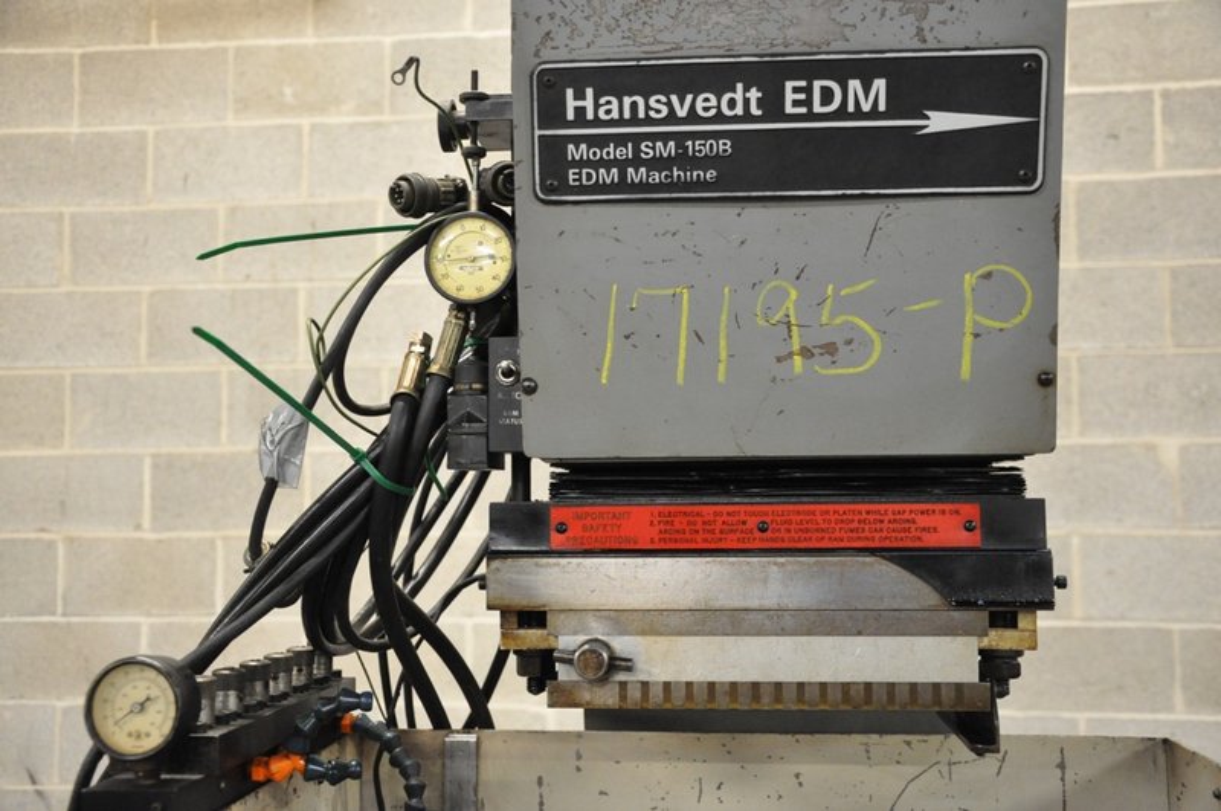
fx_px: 1270
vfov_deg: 35.4
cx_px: 610
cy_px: 406
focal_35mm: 38
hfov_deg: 51.3
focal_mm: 25
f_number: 4
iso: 3200
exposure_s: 1/20
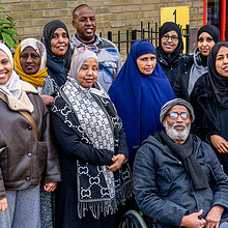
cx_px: 159
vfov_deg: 19.9
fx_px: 648
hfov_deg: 19.9
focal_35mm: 87
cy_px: 148
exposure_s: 1/125
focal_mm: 35
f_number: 13
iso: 2500
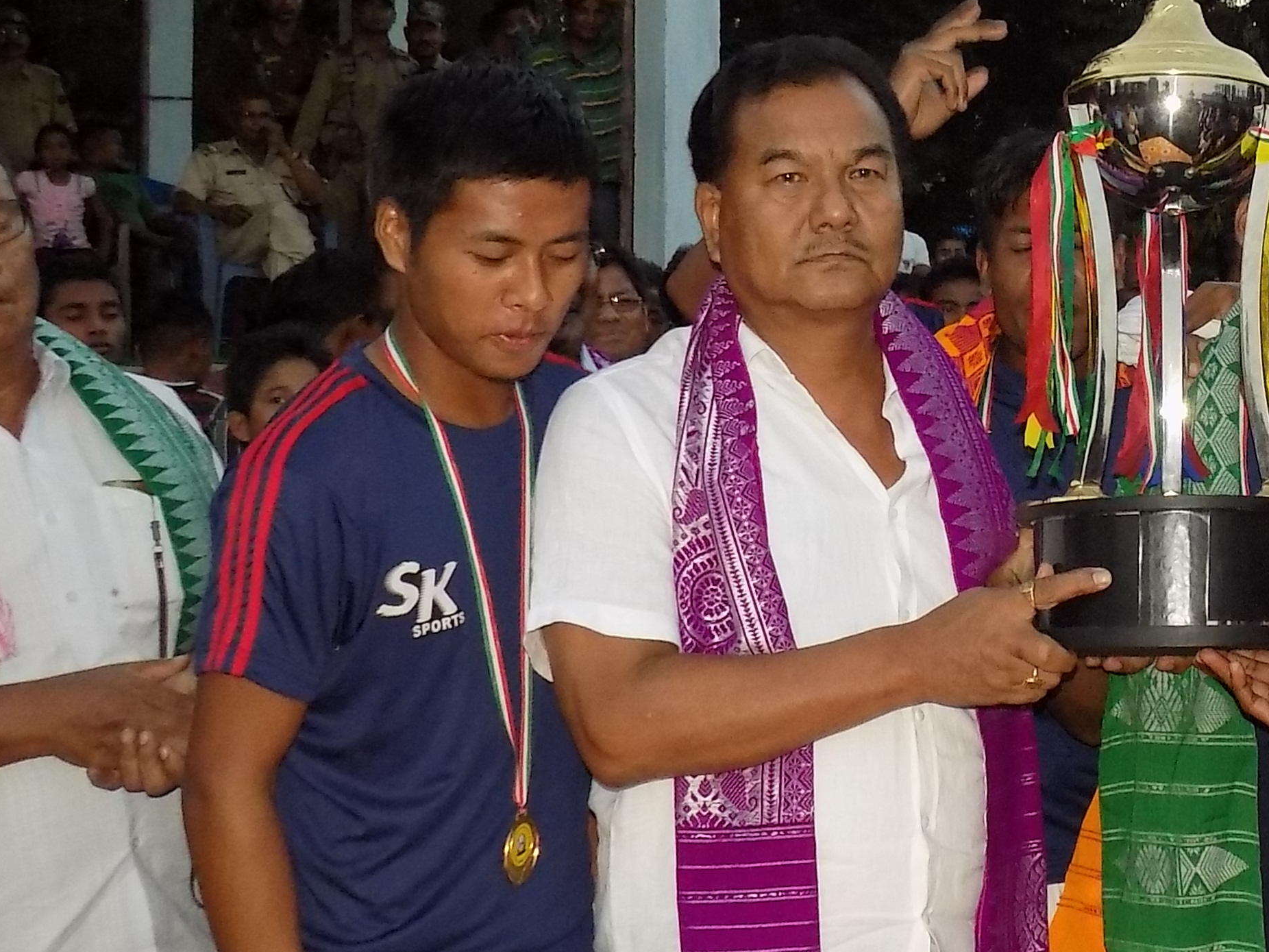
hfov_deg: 28.5
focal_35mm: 64
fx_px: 2346
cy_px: 345
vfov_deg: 22.9
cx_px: 1246
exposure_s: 1/30
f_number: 3.1
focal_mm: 4
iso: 200
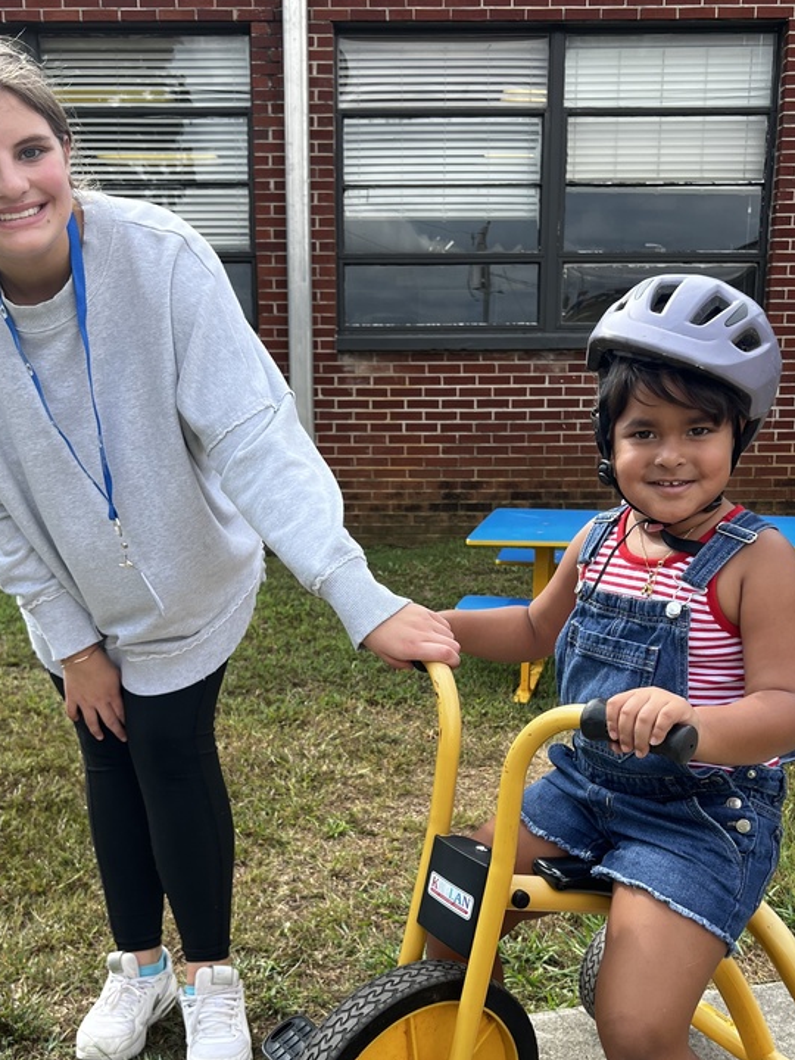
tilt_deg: -11.4
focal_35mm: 37
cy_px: 643
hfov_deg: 38.7
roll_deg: +2.2
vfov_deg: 49.8
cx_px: 380
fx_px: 1133
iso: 50
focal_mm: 5.7
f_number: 1.5
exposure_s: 1/1100
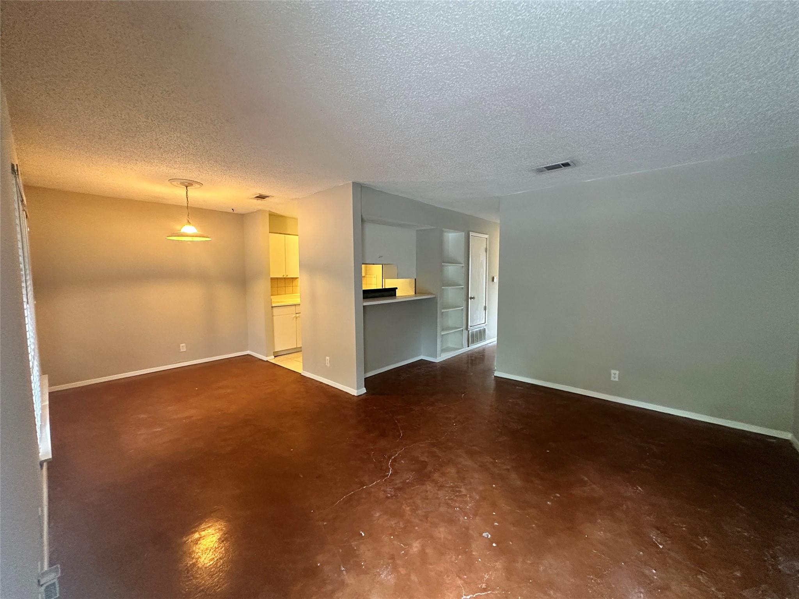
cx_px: 400
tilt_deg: -5.0
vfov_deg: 85.7
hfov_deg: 102.1
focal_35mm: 14
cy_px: 300
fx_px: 323
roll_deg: -0.4
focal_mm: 2.22
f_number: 2.2
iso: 640
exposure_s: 1/60
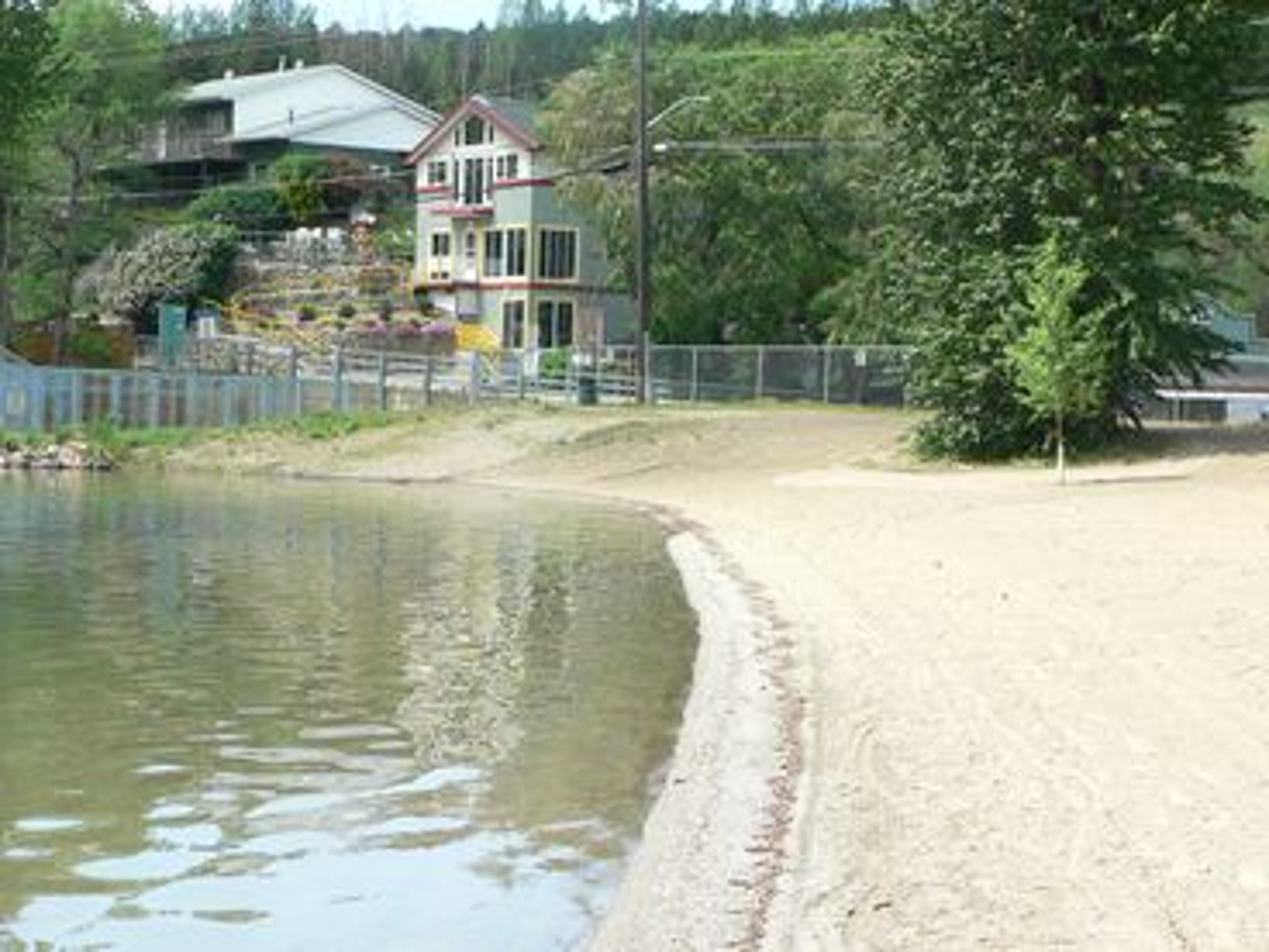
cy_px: 476
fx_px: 3043
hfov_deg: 23.6
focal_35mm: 83
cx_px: 634
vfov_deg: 17.8
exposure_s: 1/250
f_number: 4
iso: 80
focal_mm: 10.9
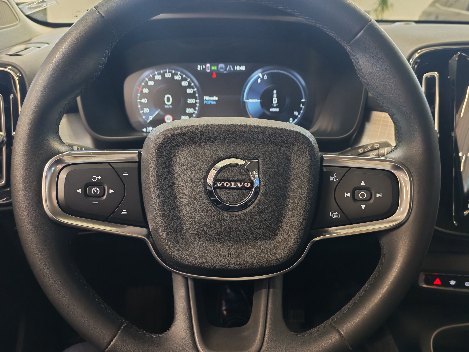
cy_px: 176
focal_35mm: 31
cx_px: 234
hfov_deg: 58.4
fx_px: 420
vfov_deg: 45.4
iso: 1000
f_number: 1.9
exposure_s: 1/50
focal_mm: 6.12
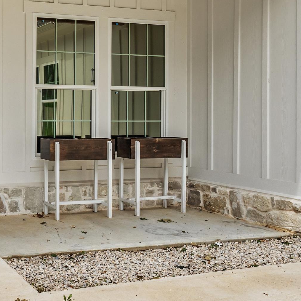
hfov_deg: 31.9
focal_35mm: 46
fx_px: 453
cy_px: 126
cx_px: -41
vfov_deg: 36.7
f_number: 8
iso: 800
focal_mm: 22
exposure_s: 1/800
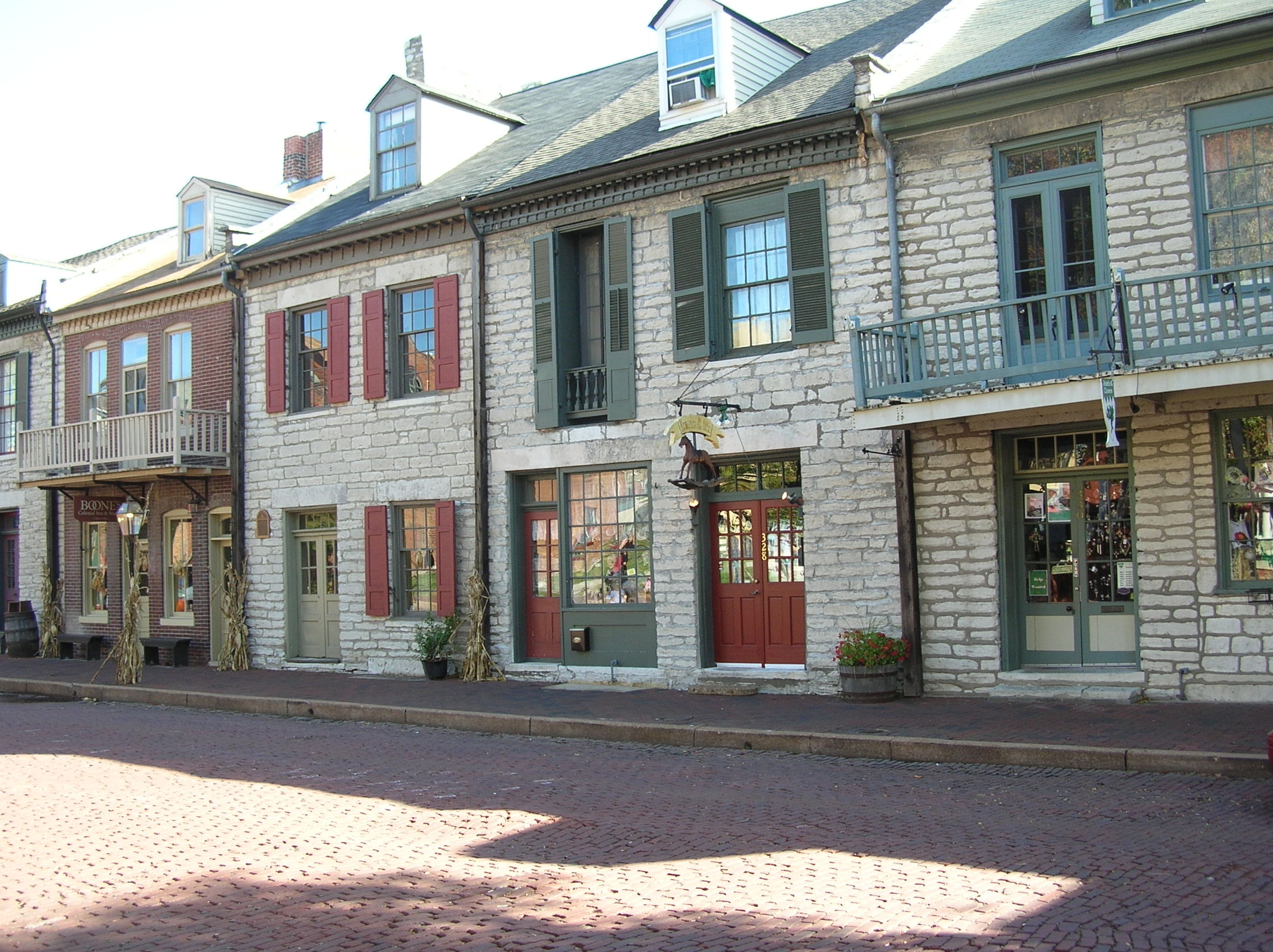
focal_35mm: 37
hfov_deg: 50.2
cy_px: 473
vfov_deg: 38.6
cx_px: 653
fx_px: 1360
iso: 50
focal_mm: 6
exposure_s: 1/109
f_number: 2.7
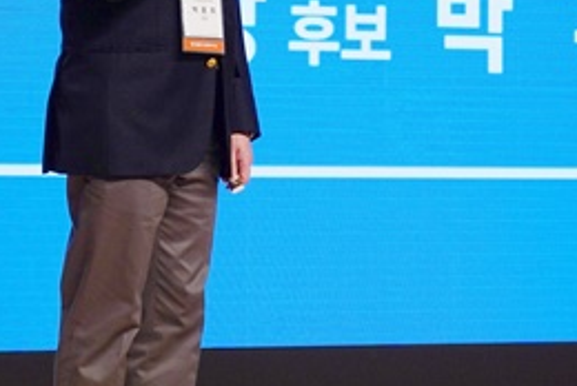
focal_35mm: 342
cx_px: 351
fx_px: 5488
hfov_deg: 6.0
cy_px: -252
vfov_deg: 4.0
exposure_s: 1/160
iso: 250
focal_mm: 89
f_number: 4
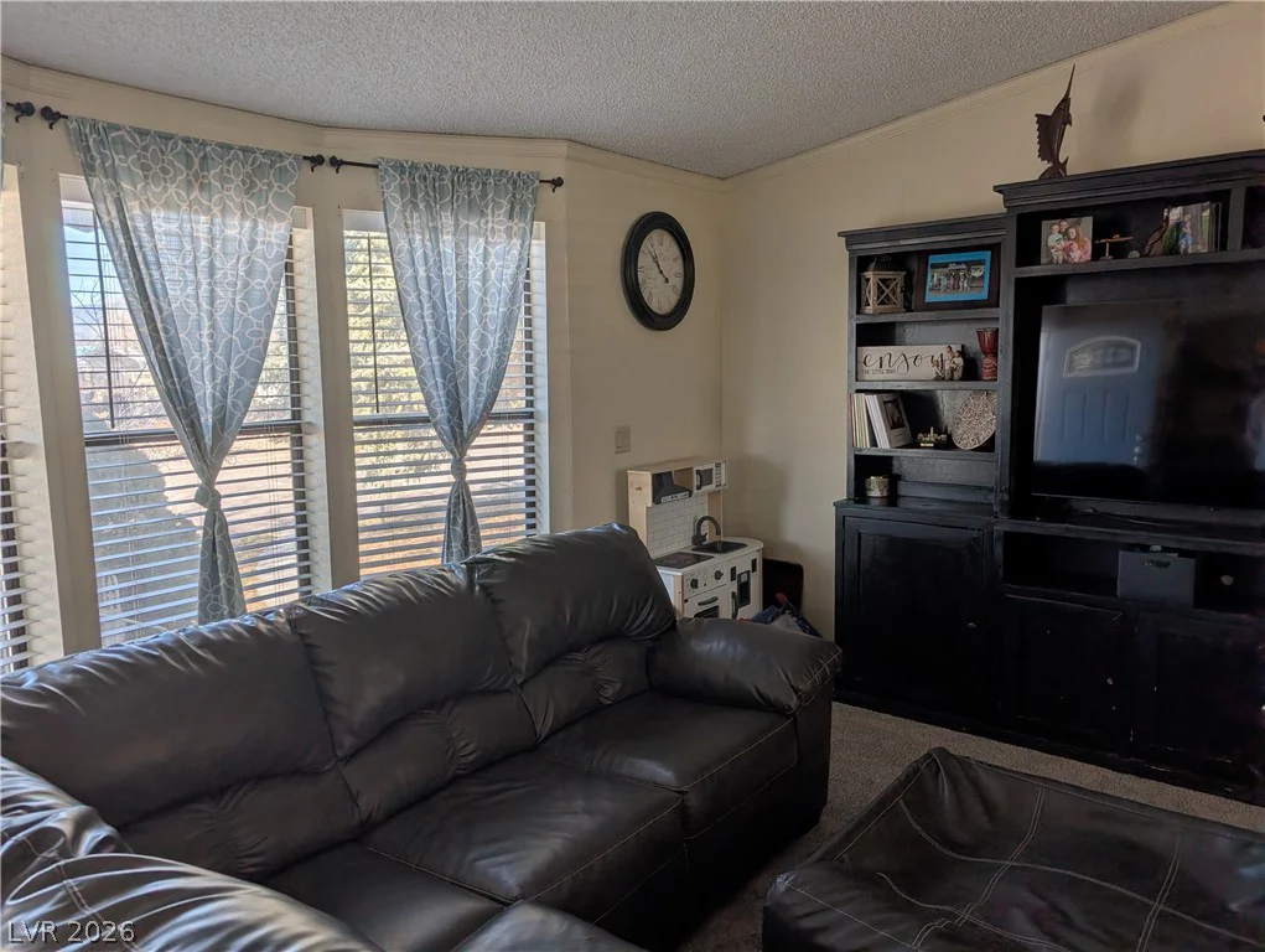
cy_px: 476
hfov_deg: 71.5
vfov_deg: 56.9
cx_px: 632
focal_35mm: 24
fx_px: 878
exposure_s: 1/526
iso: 19
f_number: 1.68
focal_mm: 6.9
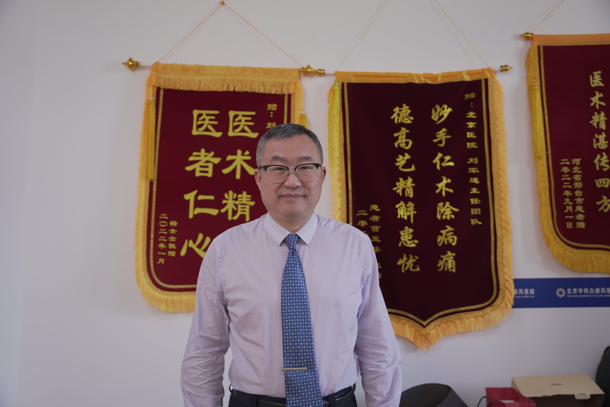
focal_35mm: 32
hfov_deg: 58.0
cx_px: 305
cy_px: 204
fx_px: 551
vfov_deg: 40.5
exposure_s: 1/60
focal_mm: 32.5
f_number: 2.8
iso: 250
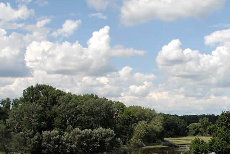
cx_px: 202
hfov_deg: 32.5
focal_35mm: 59
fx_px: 377
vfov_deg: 22.2
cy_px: 149
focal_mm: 18
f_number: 9
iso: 200
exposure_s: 1/500
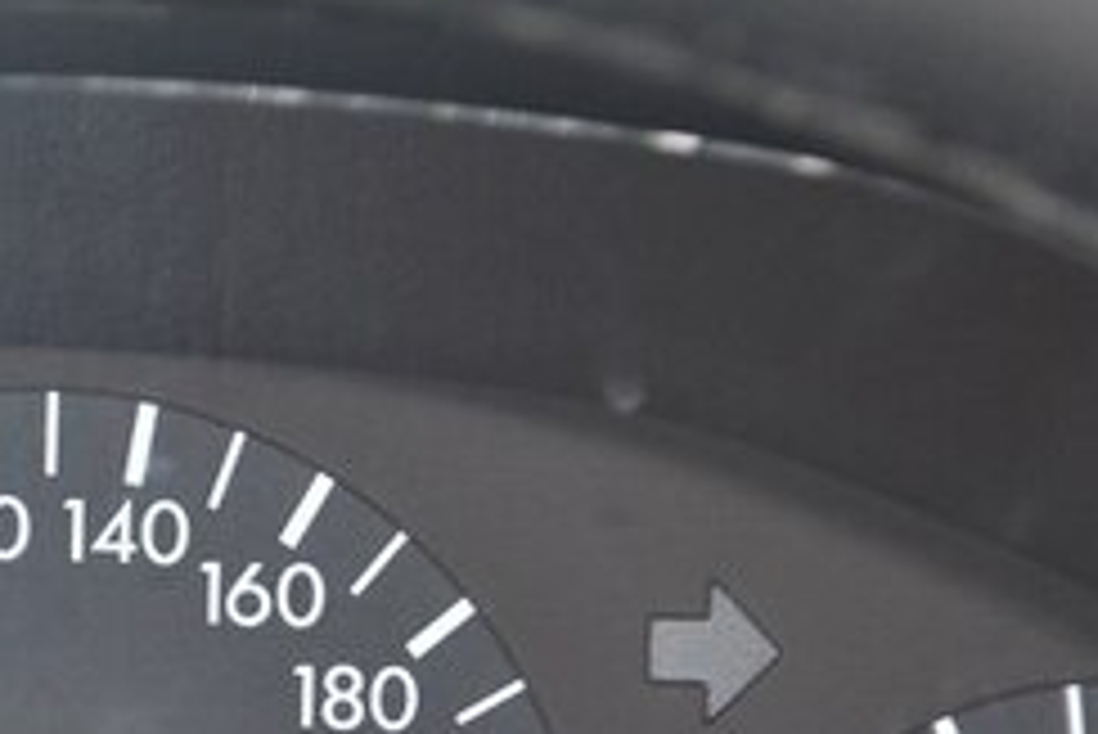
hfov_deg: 9.2
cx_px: 180
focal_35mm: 223
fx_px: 6816
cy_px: 977
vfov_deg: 6.1
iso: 800
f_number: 6.3
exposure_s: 1/60
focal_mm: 55
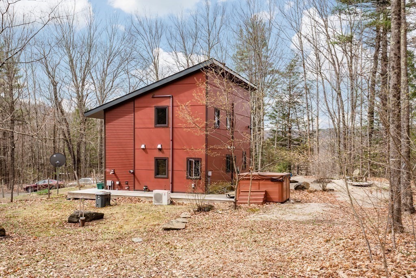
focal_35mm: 34
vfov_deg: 38.9
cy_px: 139
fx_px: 393
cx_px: 208
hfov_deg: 55.8
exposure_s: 1/100
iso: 125
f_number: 10
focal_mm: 34
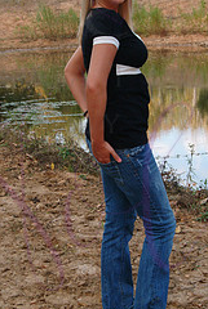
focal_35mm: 90
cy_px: 121
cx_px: 117
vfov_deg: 22.5
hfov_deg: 15.3
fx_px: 777
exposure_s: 1/125
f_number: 9.5
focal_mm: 32
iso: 400
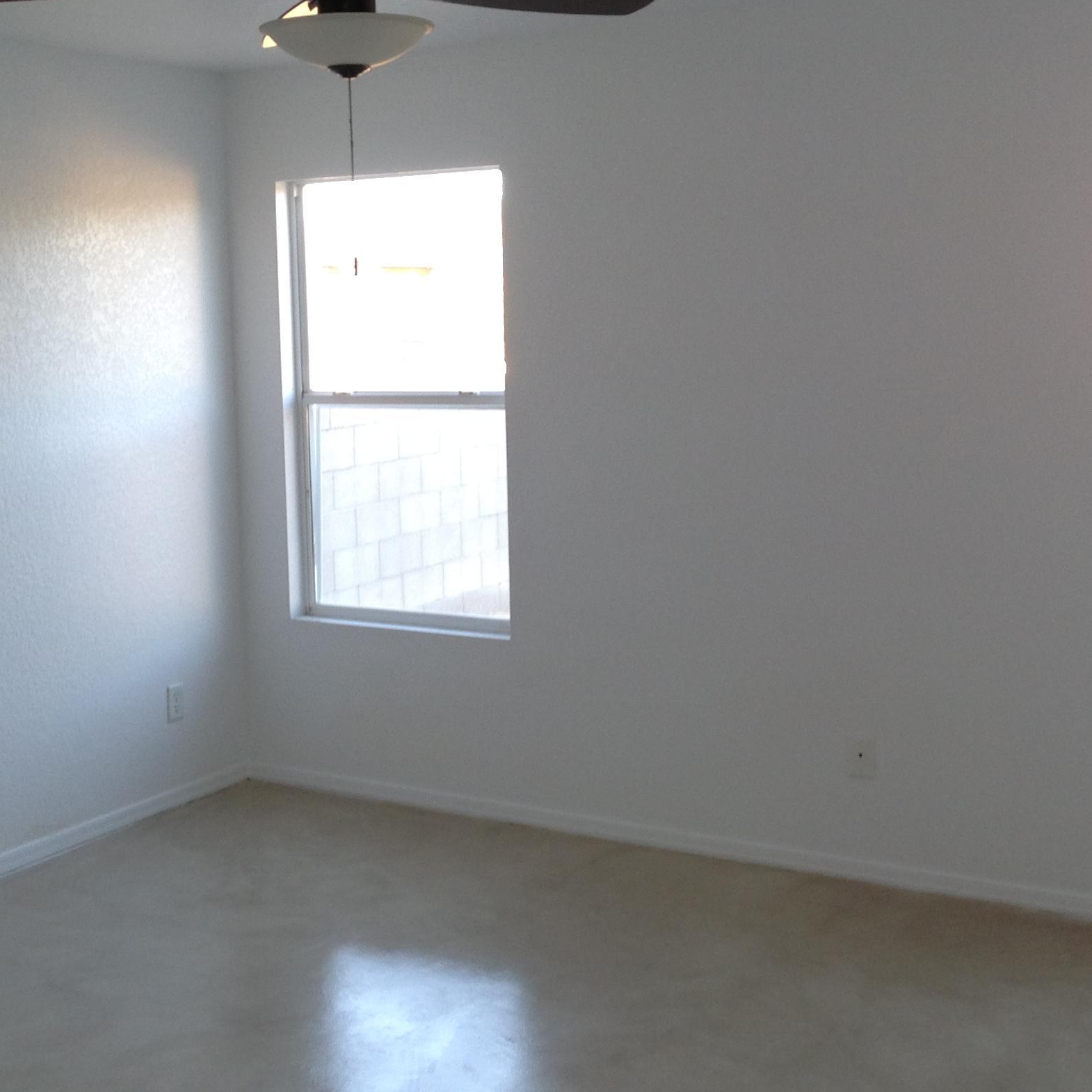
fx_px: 1820
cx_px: 463
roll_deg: +1.1
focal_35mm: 51
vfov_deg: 33.3
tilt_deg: -3.9
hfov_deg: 33.3
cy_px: 458
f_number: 2.4
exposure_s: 1/30
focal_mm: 4.28
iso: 50
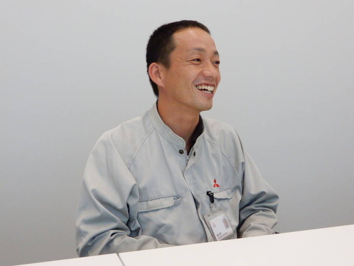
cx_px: 177
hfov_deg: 42.1
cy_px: 133
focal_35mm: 45
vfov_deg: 32.2
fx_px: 460
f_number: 4
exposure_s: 1/250
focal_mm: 8
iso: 900
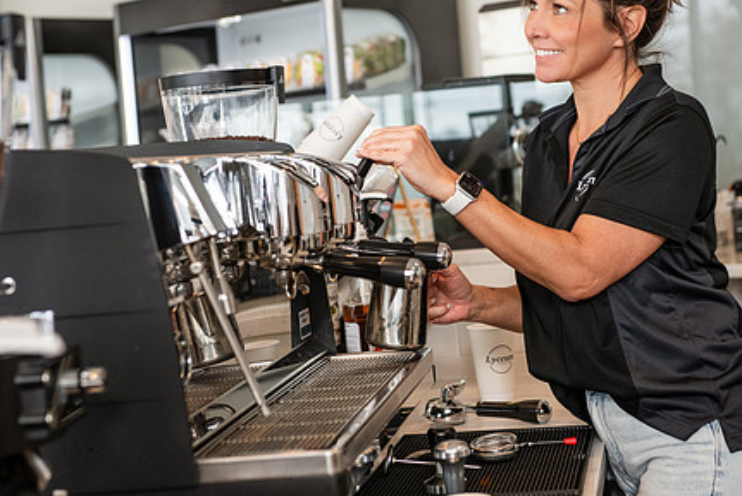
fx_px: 1609
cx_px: 382
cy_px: 183
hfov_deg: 26.0
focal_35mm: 78
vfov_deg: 17.5
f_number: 4
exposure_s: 1/200
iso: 800
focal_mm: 58
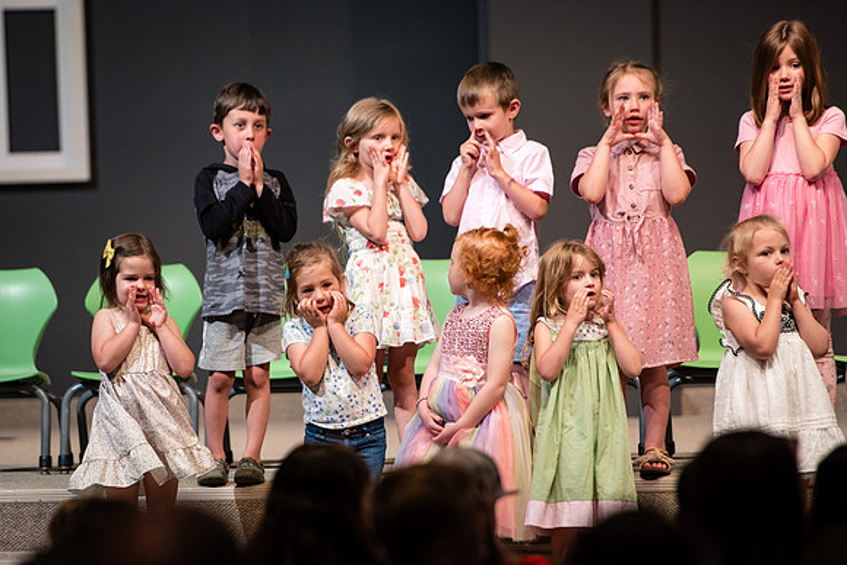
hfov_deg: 7.9
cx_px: 301
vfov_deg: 5.3
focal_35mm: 261
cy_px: 358
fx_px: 6145
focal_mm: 200
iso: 800
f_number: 2.8
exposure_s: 1/250
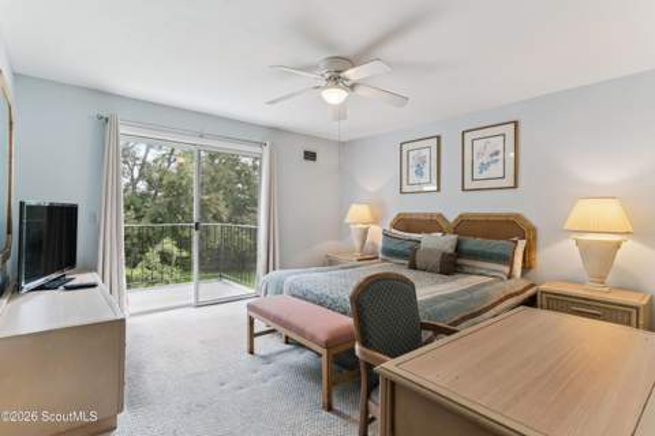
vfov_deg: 70.4
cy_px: 218
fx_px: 309
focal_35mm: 17
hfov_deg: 93.3
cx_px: 328
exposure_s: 1/15
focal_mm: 17
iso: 250
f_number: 8
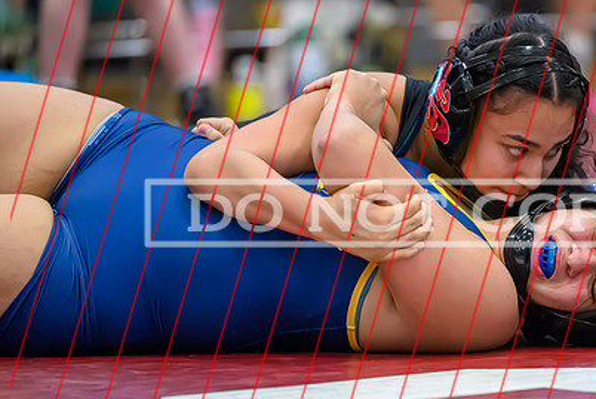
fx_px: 5552
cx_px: 455
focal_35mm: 335
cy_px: 266
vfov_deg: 4.1
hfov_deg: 6.1
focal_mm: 200
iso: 10000
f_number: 2.8
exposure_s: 1/500
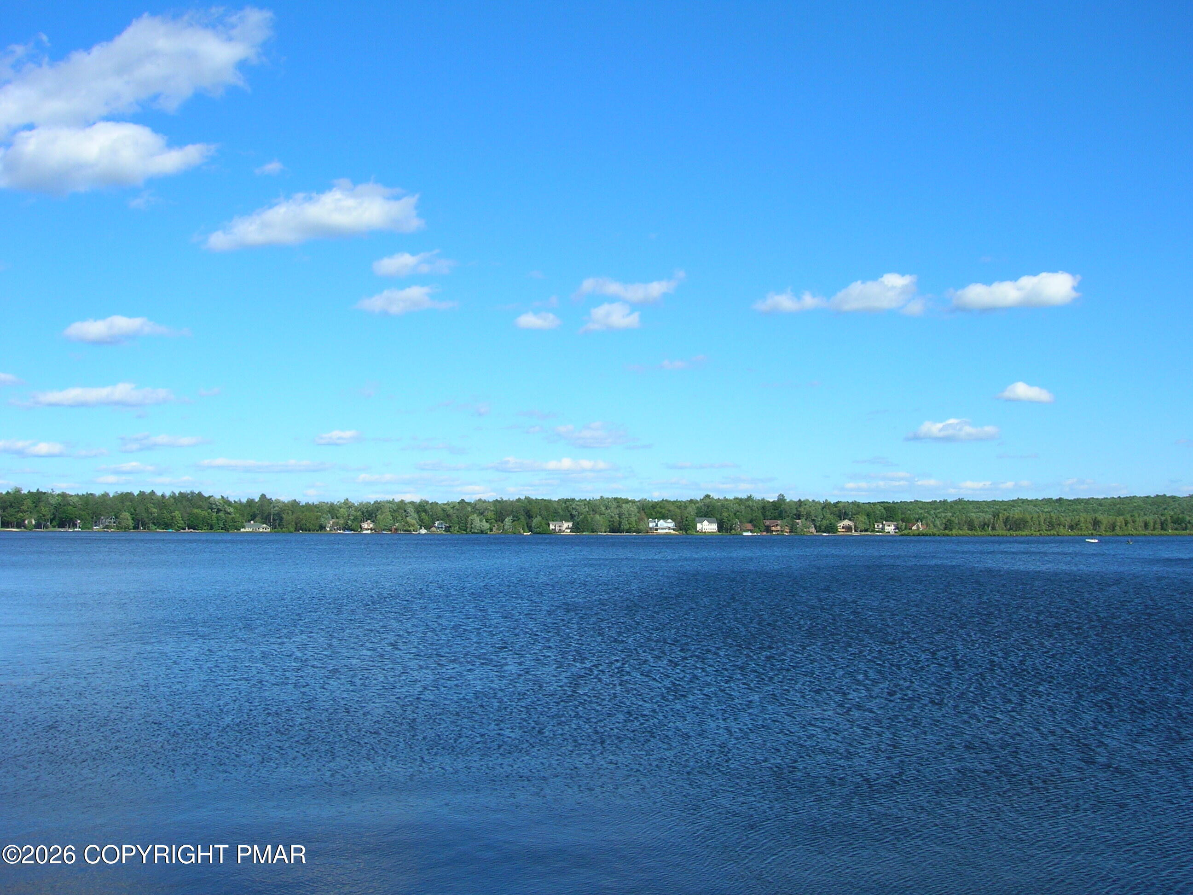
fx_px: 1206
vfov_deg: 40.7
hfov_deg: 52.6
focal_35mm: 35
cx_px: 596
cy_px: 448
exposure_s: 1/346
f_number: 4.9
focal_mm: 5.8
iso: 50
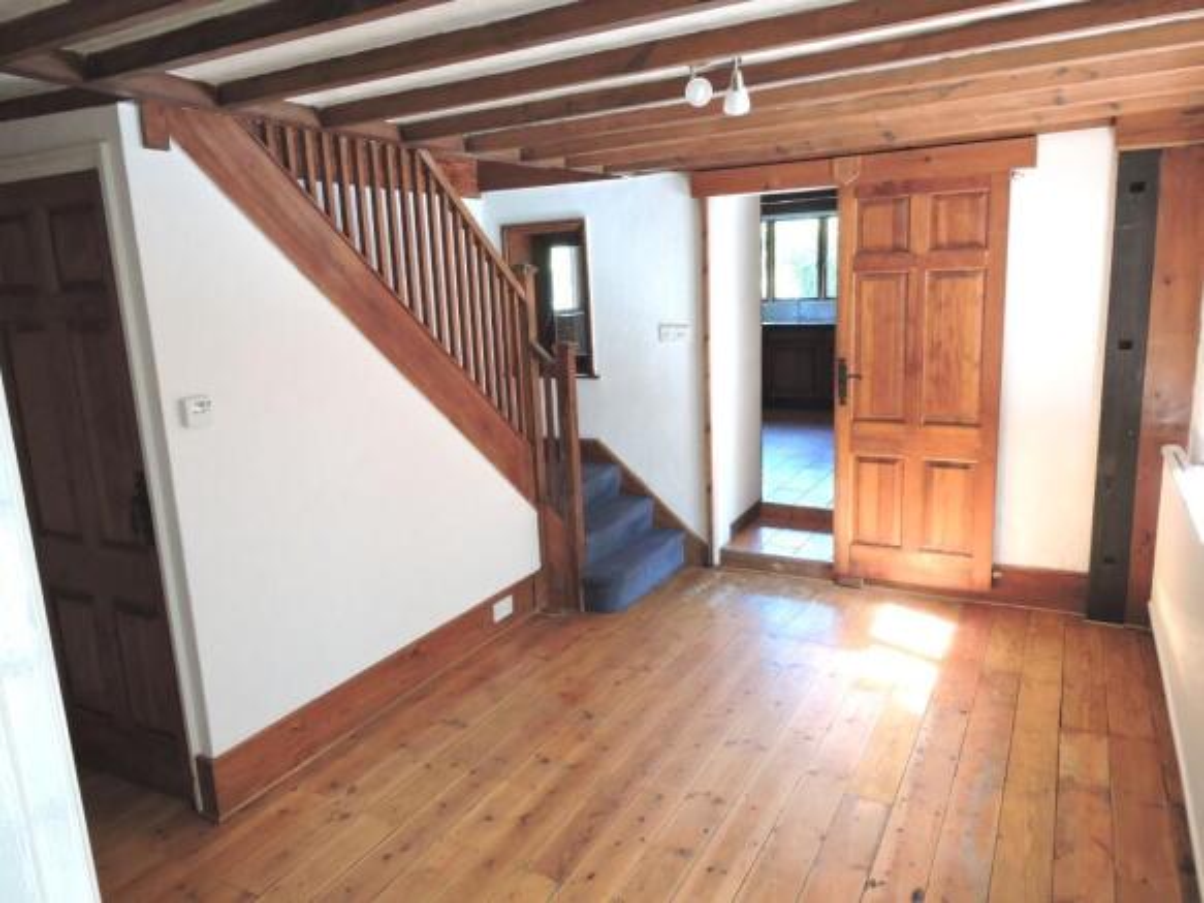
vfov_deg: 56.8
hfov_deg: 71.6
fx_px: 835
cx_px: 602
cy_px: 452
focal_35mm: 24
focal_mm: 4.3
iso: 360
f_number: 3.3
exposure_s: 1/30
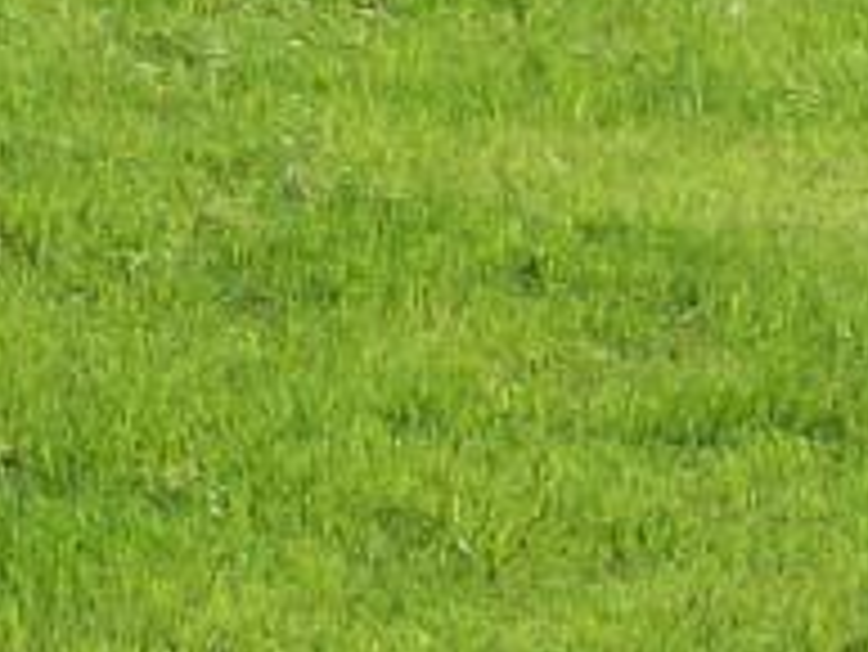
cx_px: -1628
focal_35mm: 298
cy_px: -850
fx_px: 7477
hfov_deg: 6.2
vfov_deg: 4.9
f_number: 5.4
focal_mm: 7.6
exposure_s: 1/289
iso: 80
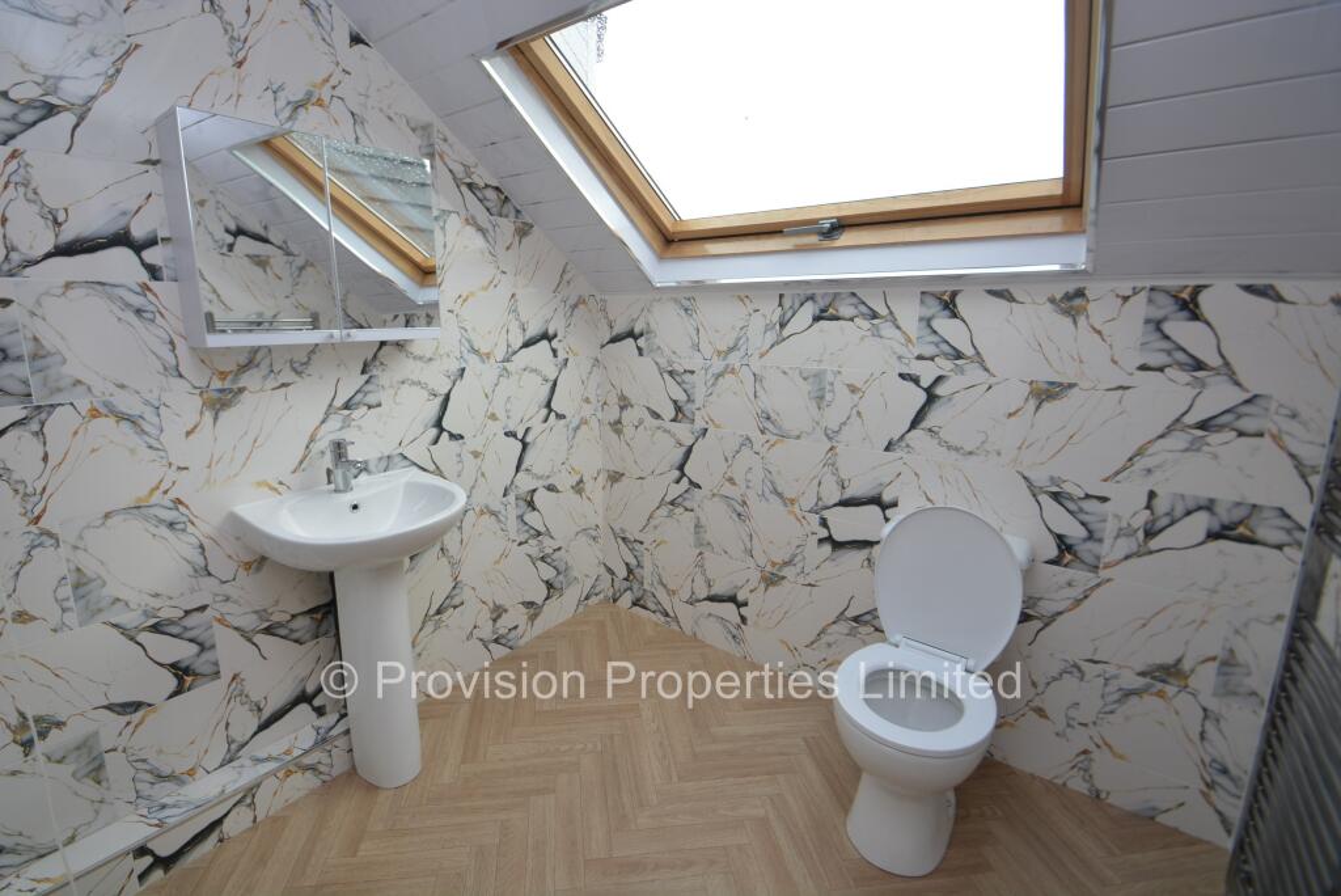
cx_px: 670
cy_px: 448
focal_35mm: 15
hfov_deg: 100.4
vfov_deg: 77.4
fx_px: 559
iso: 280
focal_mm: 10
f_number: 5.6
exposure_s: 1/125
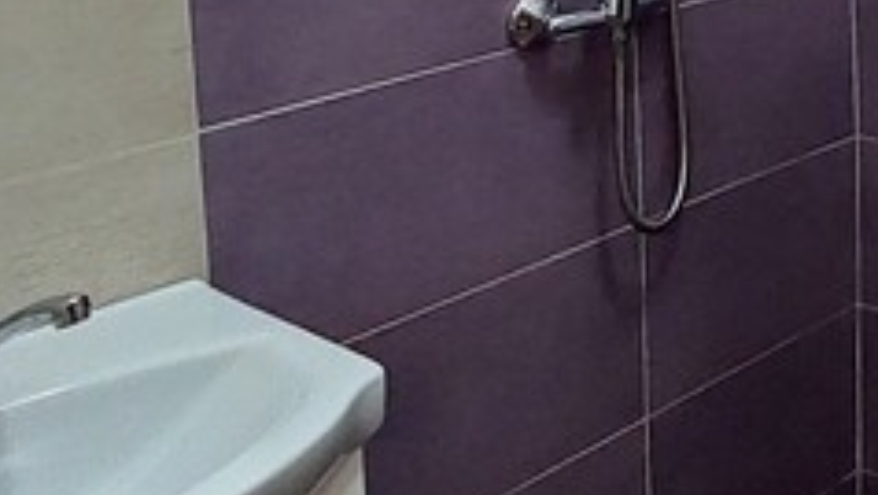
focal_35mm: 61
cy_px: -163
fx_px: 1420
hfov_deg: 29.0
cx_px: 1092
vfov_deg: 18.3
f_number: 2.2
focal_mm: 1.74
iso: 320
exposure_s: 1/50
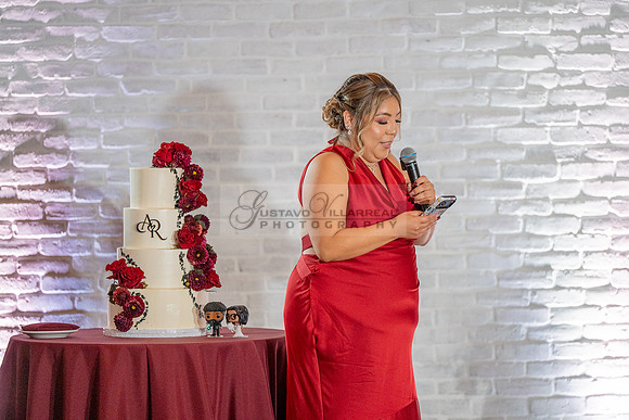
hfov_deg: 10.3
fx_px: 3495
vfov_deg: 6.9
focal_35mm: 200
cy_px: 210
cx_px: 314
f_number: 2.8
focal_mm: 200
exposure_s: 1/320
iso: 1600
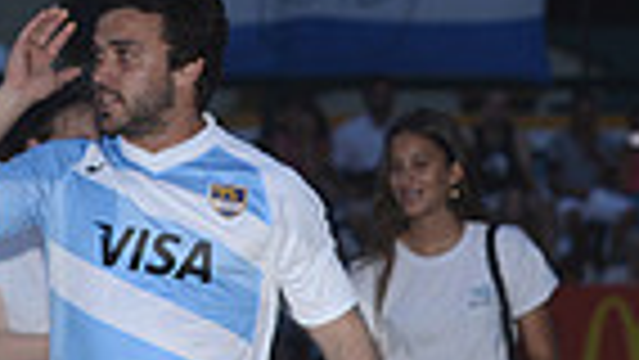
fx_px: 6695
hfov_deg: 5.4
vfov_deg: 3.1
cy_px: 520
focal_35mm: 395
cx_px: 886
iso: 400
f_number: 4.5
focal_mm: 92
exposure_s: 1/160
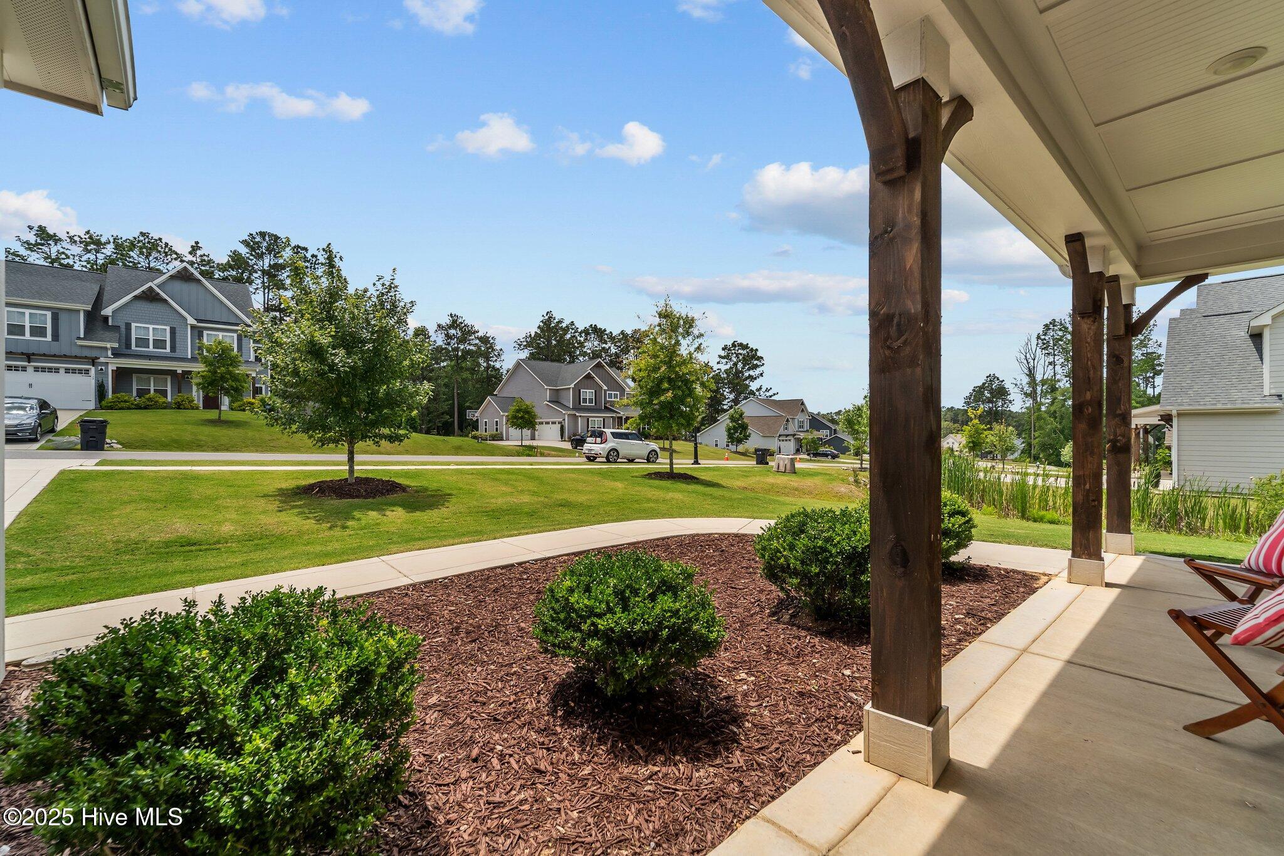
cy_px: 428
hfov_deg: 104.3
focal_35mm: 14
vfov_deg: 81.2
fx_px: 499
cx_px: 642
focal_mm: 14
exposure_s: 1/800
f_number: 8
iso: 400
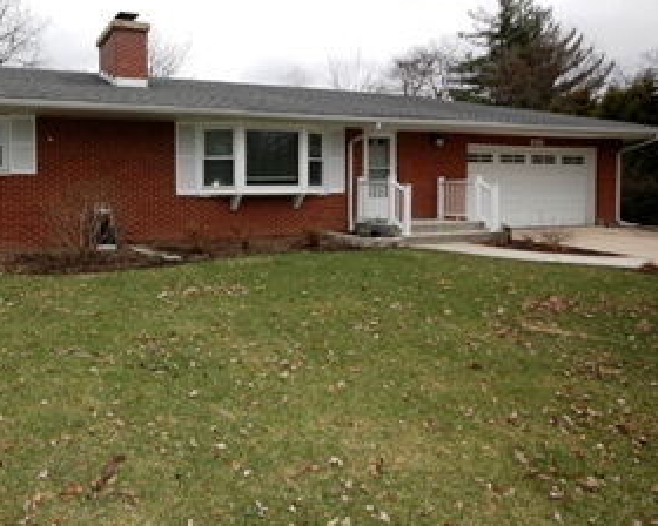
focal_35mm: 27
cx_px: 174
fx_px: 526
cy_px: 209
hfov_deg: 60.9
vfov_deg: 52.8
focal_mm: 12
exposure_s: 1/250
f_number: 8
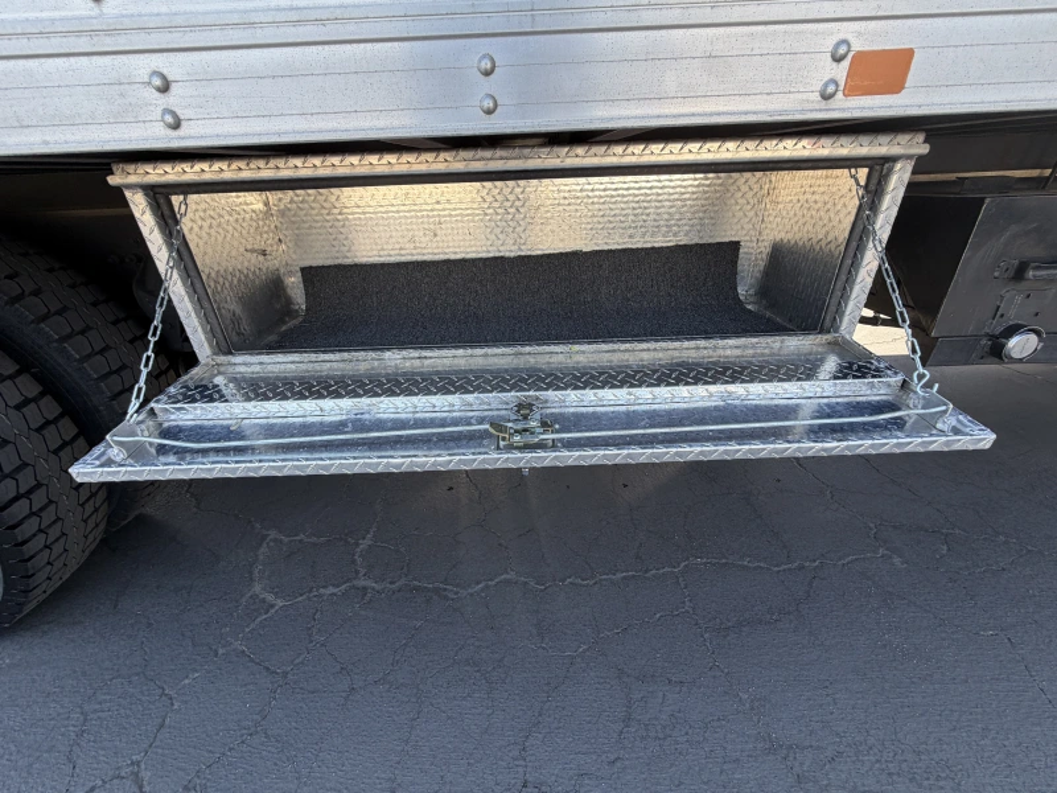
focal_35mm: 14
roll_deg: +2.7
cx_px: 528
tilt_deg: -26.0
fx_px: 427
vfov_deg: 85.7
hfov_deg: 102.1
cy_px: 396
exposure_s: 1/121
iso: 50
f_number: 2.2
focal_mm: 2.22
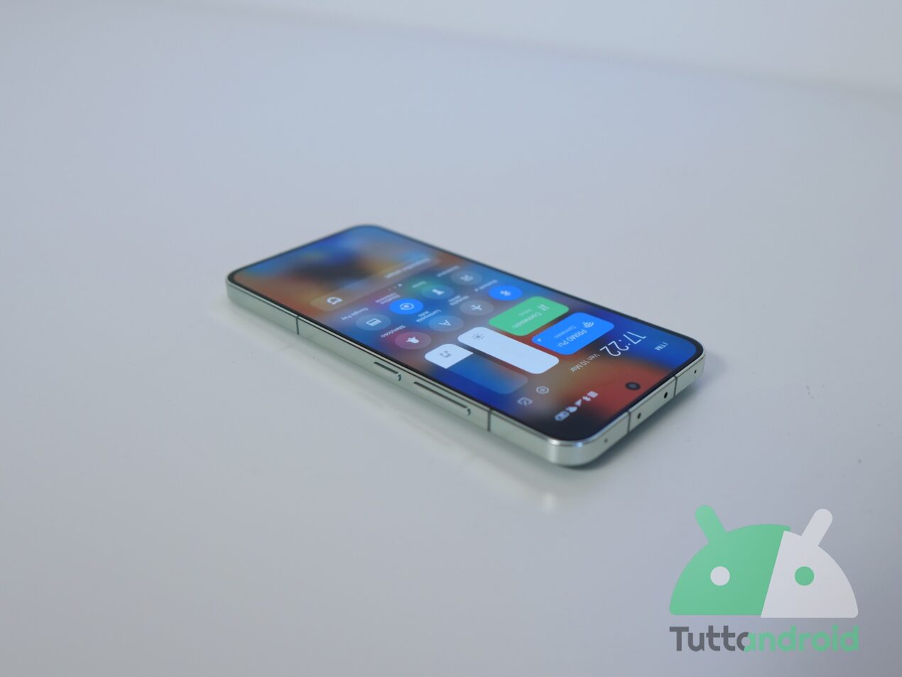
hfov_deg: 56.8
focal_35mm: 32
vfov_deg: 44.2
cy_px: 338
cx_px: 451
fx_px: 834
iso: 200
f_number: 2.2
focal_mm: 16
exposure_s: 1/100
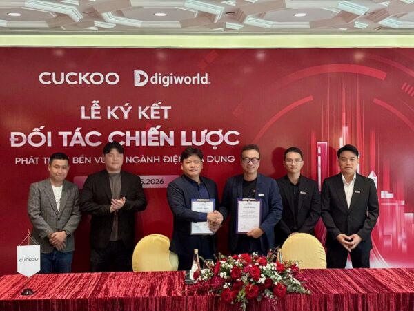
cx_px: 207
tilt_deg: -3.6
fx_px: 622
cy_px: 156
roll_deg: +1.9
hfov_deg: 36.8
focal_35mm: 52
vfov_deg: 28.0
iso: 200
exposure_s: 1/35
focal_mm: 5.96
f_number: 1.6
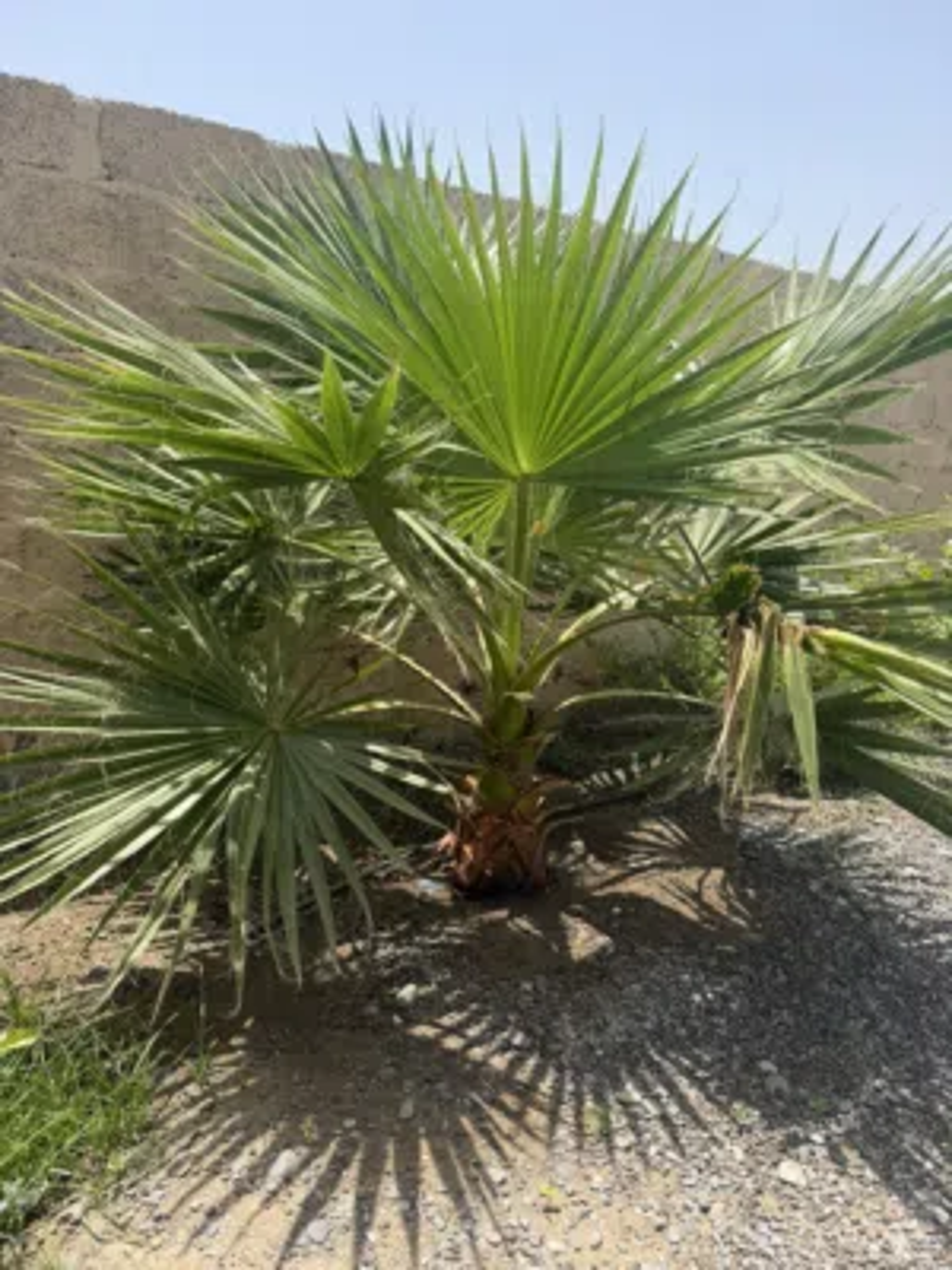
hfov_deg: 56.8
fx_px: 880
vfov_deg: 71.6
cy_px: 635
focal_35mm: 24
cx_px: 476
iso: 80
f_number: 1.78
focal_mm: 6.76
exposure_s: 1/3145
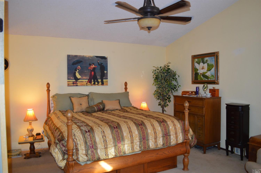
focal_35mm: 27
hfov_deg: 67.4
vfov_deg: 47.8
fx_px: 196
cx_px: 130
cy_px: 86
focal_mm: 18
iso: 400
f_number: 3.5
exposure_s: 1/60
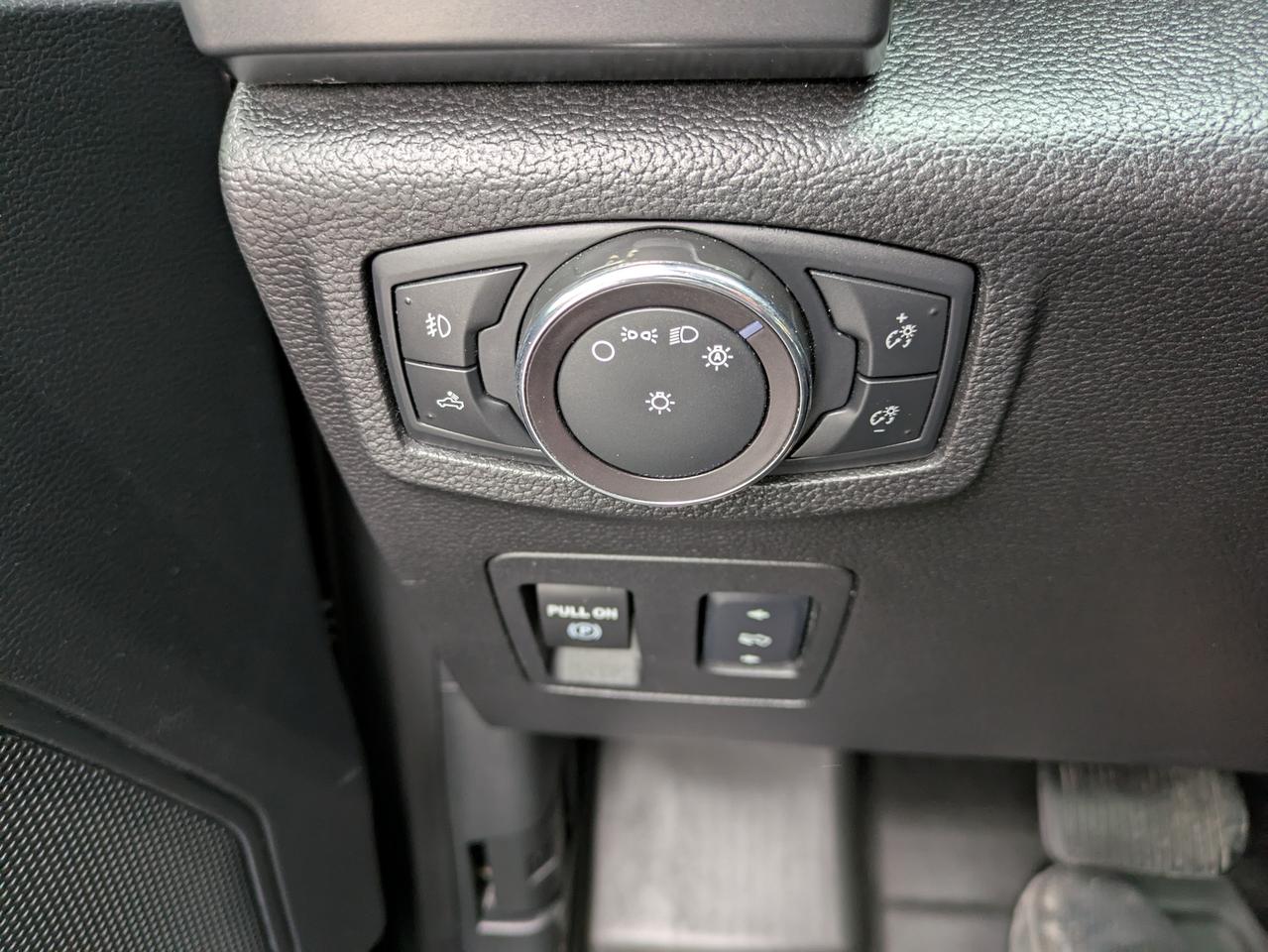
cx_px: 634
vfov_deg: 54.9
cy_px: 476
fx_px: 916
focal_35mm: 25
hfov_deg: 69.4
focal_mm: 5.43
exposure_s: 1/25
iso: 139
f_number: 1.89
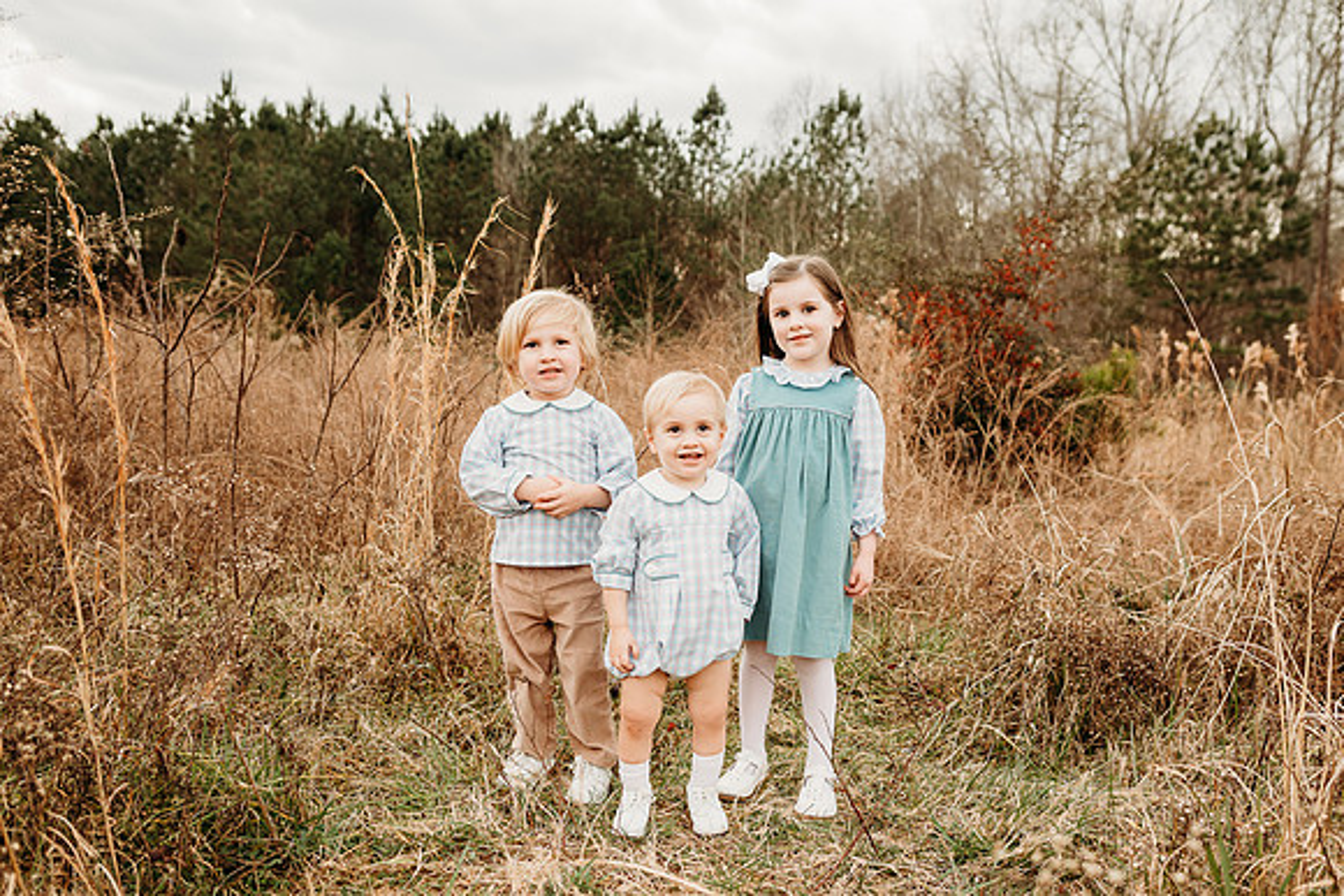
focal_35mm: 27
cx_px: 764
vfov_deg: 47.5
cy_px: 477
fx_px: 1019
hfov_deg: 66.5
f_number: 3.2
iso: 160
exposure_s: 1/400
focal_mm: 24
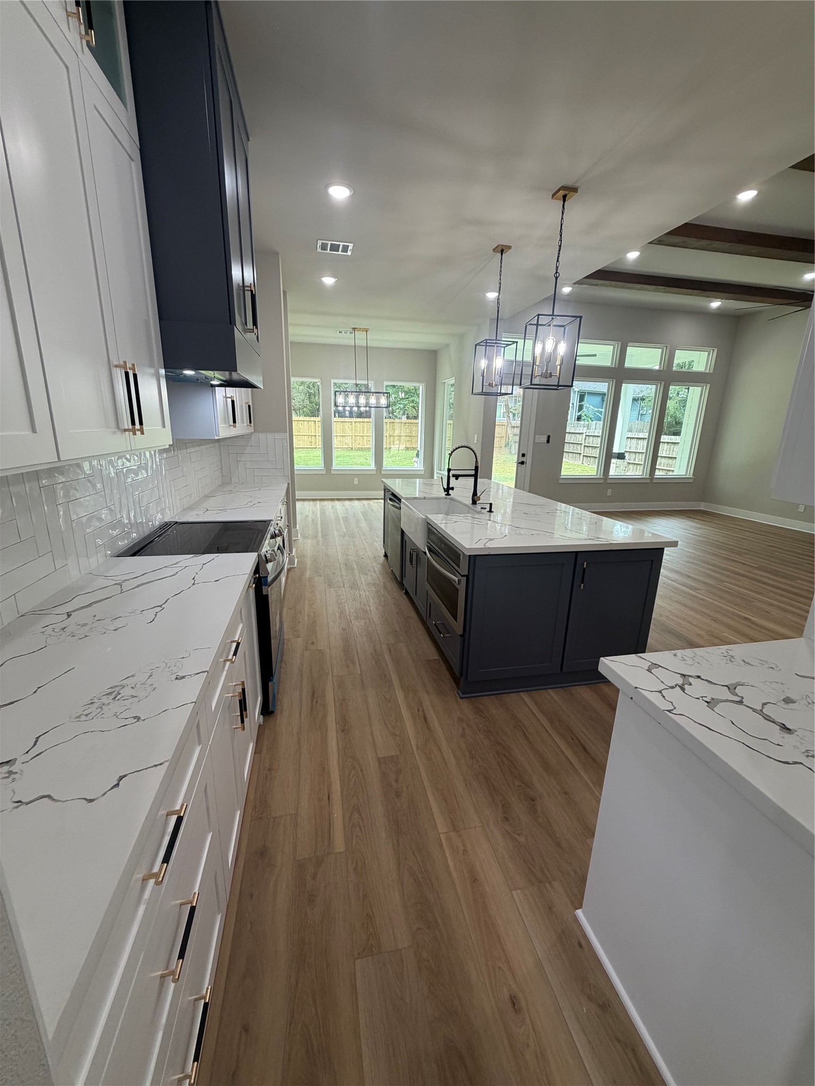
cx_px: 408
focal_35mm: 14
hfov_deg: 85.7
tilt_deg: -15.1
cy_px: 543
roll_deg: -1.4
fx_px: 439
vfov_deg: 102.1
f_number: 2.2
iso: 160
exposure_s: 1/120
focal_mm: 2.22
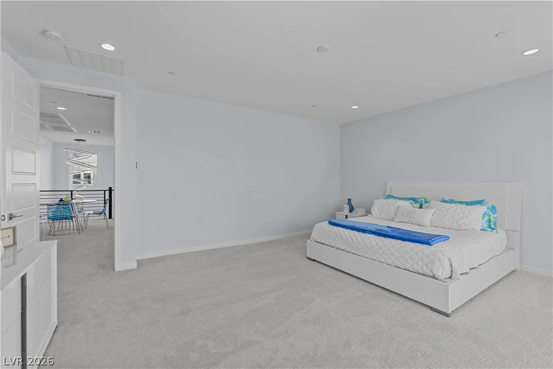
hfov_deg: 100.4
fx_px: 230
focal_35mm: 15
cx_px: 276
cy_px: 184
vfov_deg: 77.3
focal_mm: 10
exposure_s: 1/20
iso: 400
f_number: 8
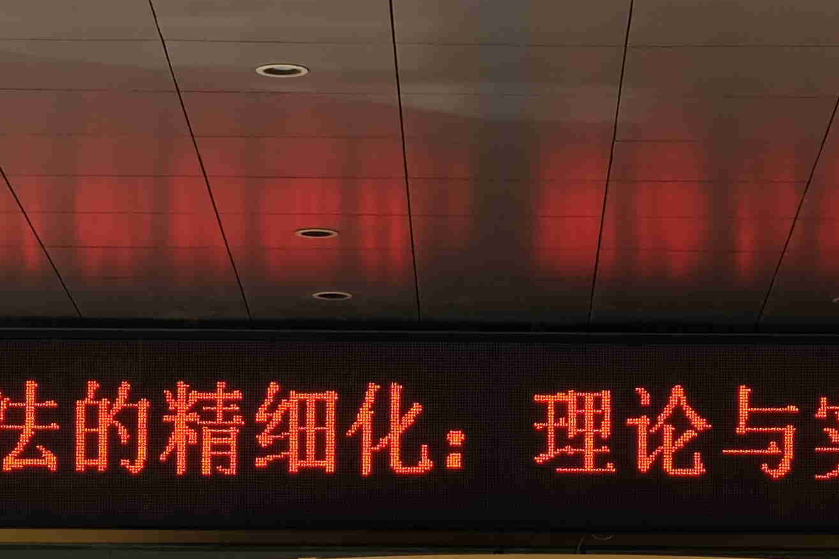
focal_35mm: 191
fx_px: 4452
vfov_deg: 7.0
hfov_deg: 10.8
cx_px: 586
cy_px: 967
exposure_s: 1/125
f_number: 8
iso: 200
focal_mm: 28.2
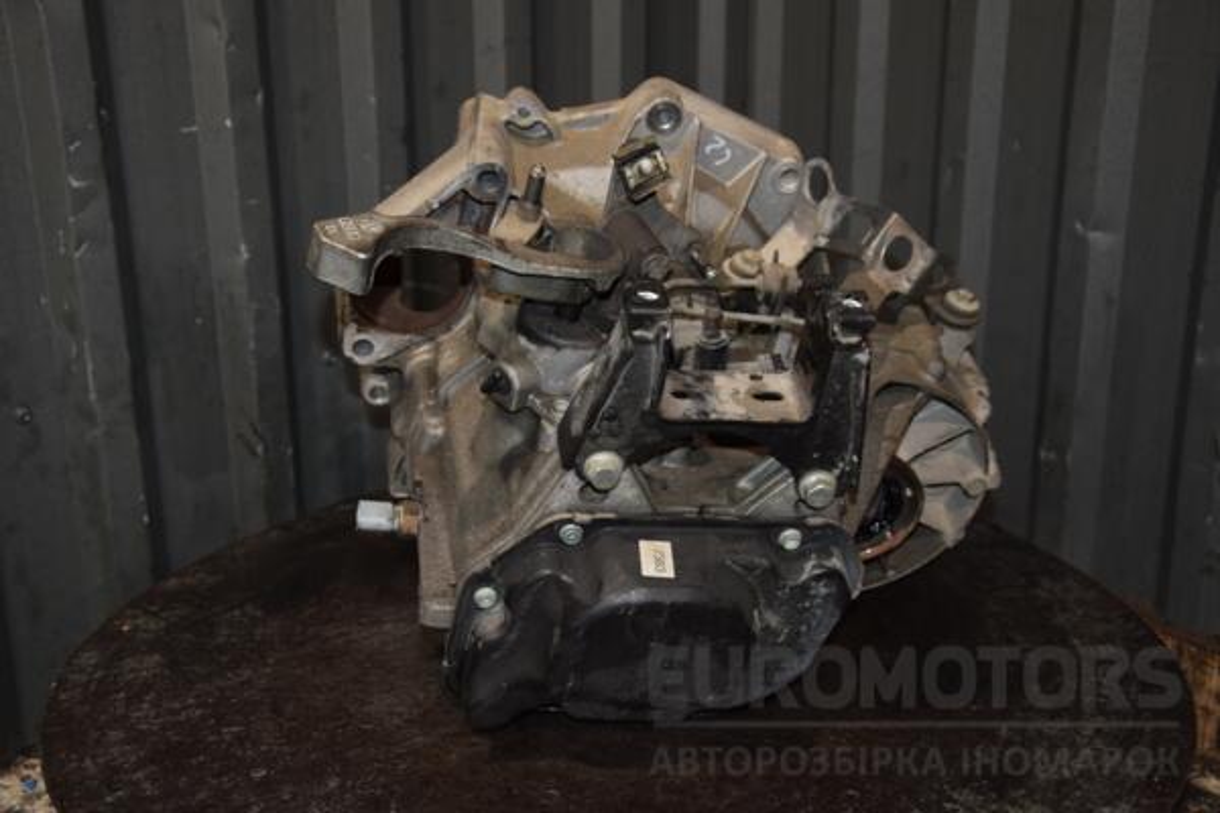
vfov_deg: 28.1
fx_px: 1627
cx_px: 610
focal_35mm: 48
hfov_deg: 41.1
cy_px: 406
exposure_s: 1/60
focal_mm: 32
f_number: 5
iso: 800
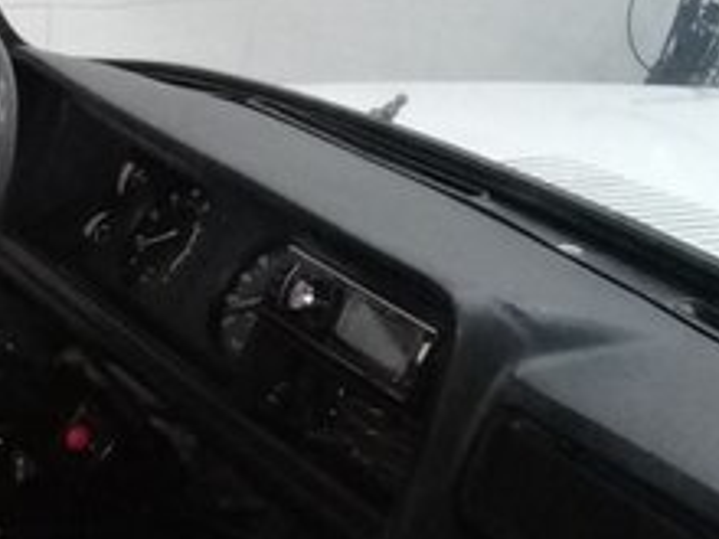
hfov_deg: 20.1
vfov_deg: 15.0
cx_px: -75
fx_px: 1932
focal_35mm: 93
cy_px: 746
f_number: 2.2
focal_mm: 3.3
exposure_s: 1/17
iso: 500
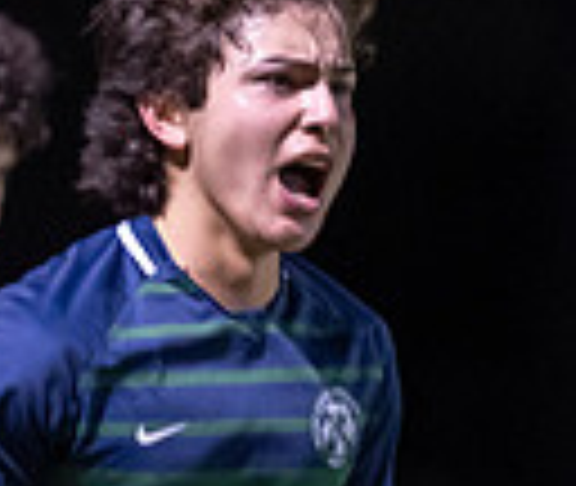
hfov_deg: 1.7
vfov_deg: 1.5
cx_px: 471
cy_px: 632
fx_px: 19037
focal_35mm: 1093
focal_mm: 191
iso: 3200
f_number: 2.8
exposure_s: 1/320
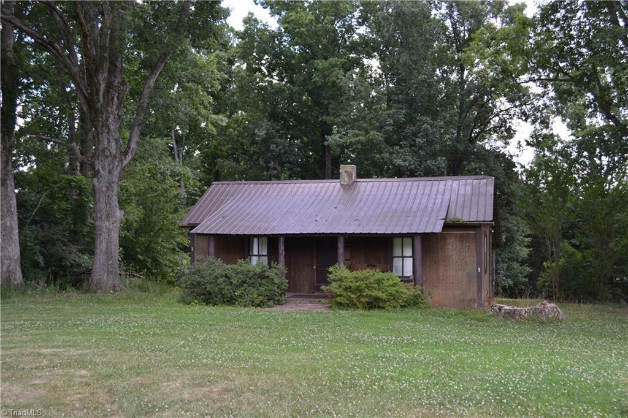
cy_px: 209
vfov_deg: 34.2
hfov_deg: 49.6
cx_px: 314
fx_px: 680
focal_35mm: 39
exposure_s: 1/125
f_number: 5.6
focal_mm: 26
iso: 200
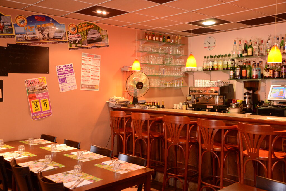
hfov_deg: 50.7
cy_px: 96
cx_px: 143
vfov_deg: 35.1
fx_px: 302
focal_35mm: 38
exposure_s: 1/25
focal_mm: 38
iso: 3200
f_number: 7.1
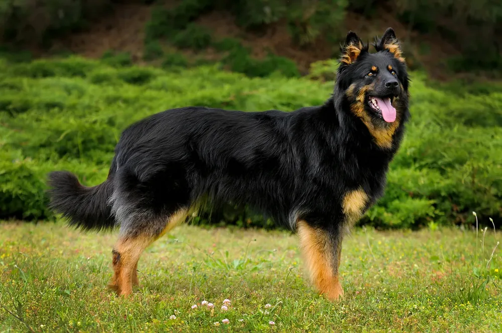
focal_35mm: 168
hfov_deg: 12.2
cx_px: 251
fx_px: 2340
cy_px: 166
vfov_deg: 8.1
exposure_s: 1/640
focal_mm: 112
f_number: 4
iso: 320
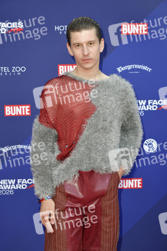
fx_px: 404
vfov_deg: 34.5
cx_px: 84
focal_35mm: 58
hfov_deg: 23.3
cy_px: 126
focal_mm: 58
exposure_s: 1/200
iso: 640
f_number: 6.3
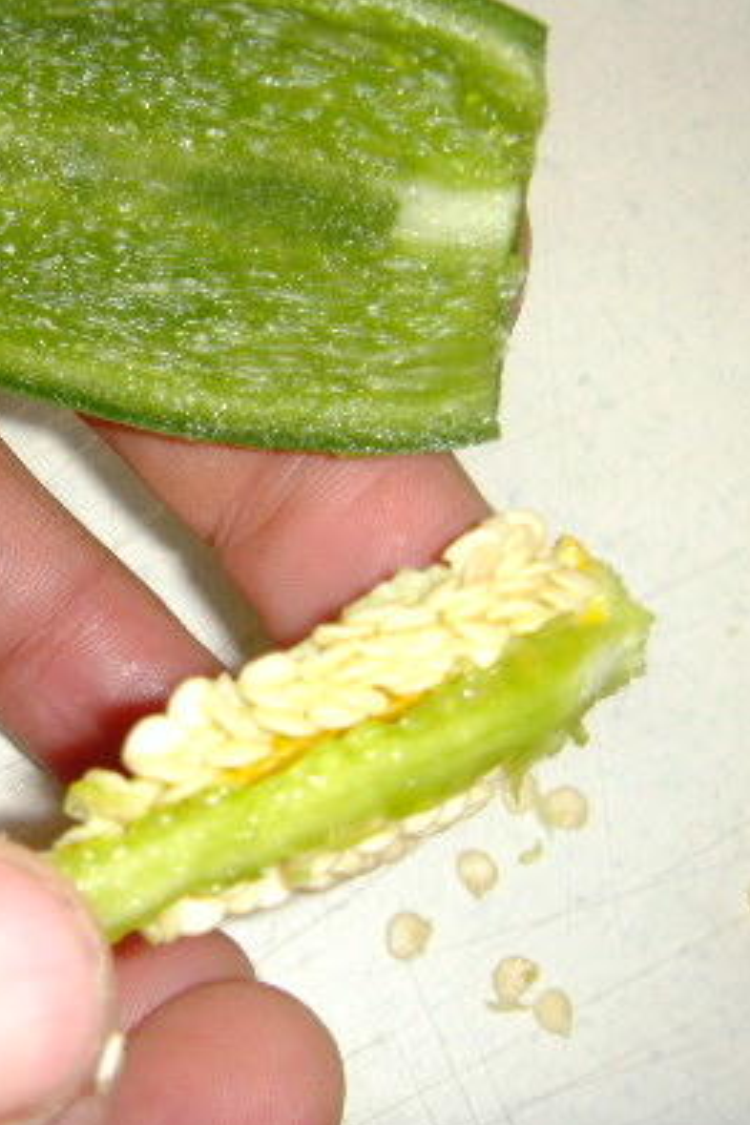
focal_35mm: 66
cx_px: 29
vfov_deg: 30.5
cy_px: 478
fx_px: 2062
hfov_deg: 20.1
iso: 200
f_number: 3.5
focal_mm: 6.6
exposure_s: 1/45
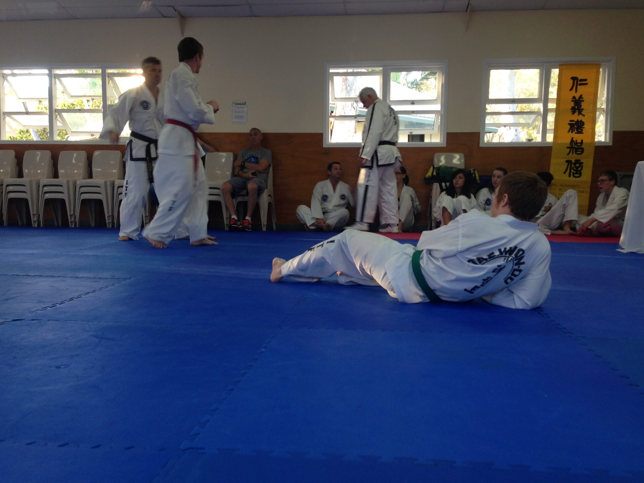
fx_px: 614
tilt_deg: -5.0
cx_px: 322
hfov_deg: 55.4
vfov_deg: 42.9
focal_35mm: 33
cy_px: 242
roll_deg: -1.5
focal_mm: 4.12
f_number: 2.4
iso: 50
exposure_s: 1/20
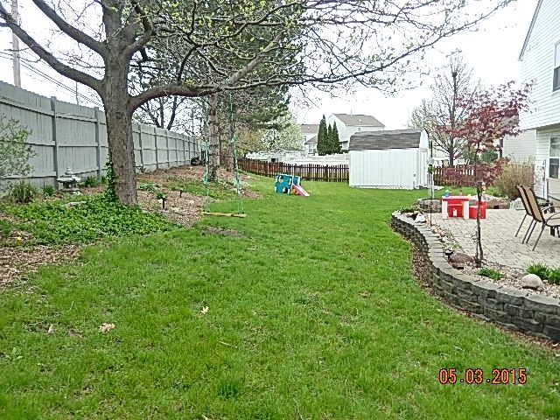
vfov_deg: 54.9
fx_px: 404
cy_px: 210
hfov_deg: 69.4
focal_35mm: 25
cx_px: 280
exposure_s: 1/250
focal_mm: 4.5
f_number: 3.4
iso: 125
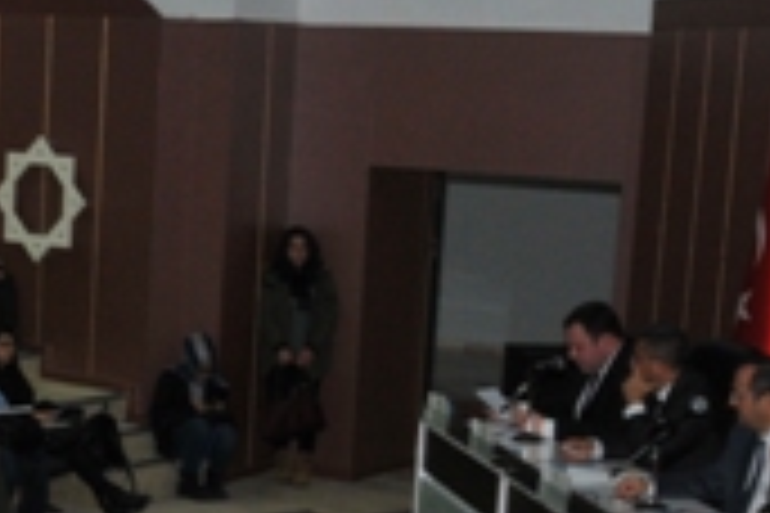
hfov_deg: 19.3
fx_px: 2160
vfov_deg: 13.3
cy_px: 529
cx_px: -104
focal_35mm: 101
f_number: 5
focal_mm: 18
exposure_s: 1/60
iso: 500
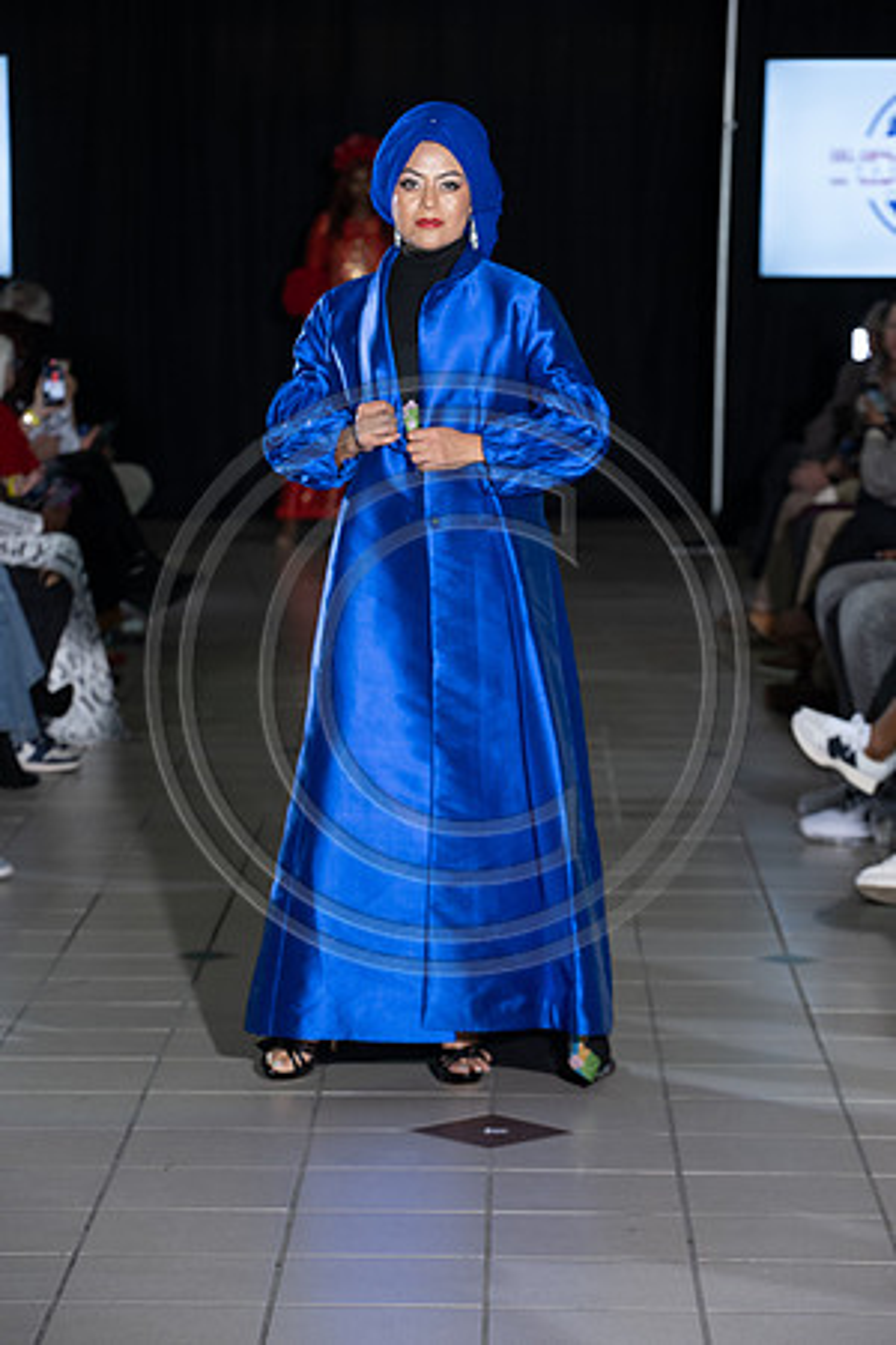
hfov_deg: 11.4
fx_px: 4480
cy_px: 672
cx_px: 448
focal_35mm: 120
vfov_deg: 17.1
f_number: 5.6
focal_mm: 120
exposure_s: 1/160
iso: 1250
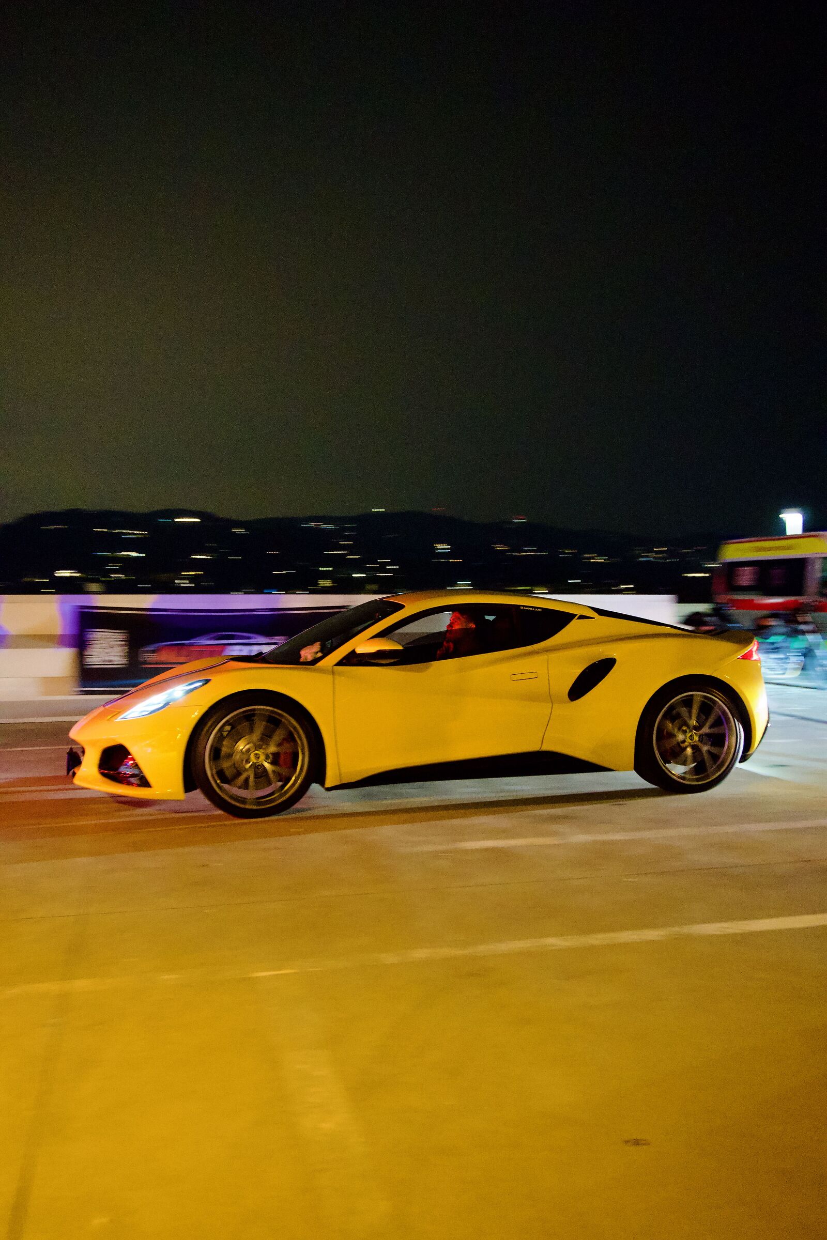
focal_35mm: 30
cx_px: 414
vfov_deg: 61.9
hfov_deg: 43.6
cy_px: 620
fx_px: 1034
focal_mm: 20
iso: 6400
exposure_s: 1/20
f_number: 4
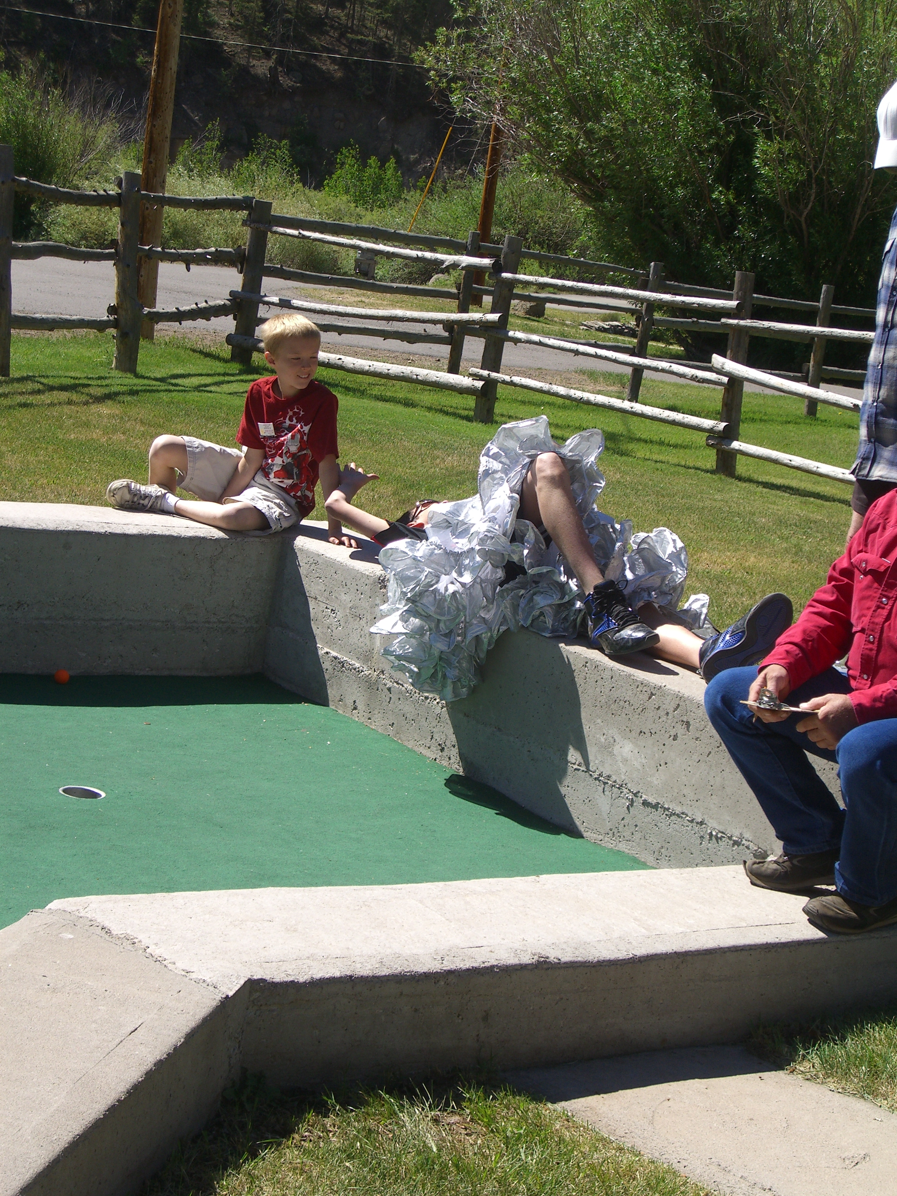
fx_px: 2349
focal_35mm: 68
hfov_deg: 21.6
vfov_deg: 28.6
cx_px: 448
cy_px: 598
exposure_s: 1/640
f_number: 4
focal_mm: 14.2
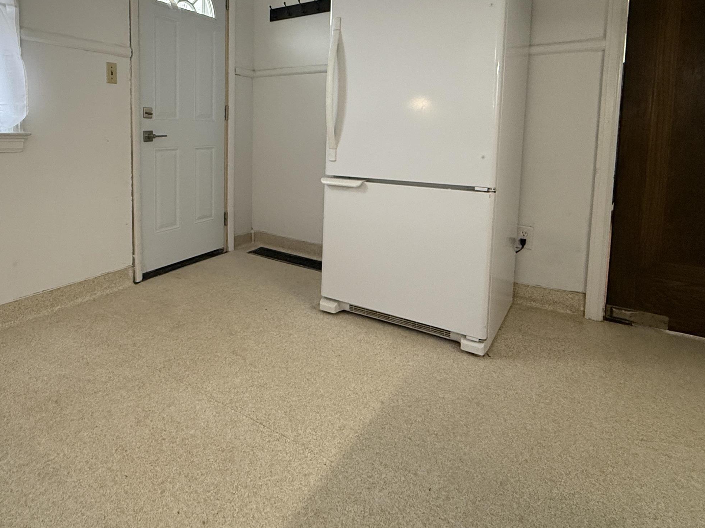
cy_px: 164
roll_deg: -0.8
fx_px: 448
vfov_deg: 59.3
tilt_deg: -5.1
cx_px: 230
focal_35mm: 22
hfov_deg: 73.8
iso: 320
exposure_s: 1/120
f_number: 2.2
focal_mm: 2.22
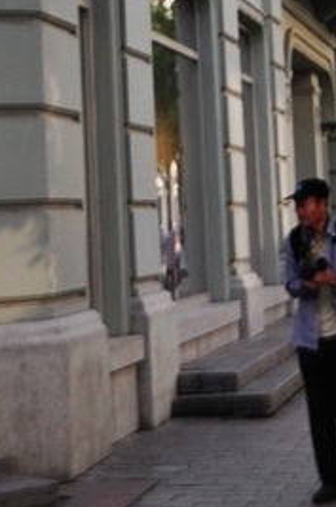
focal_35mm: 126
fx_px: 1771
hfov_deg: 10.8
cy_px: -103
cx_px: 264
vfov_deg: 15.7
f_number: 5.6
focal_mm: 32
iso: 400
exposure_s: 1/500
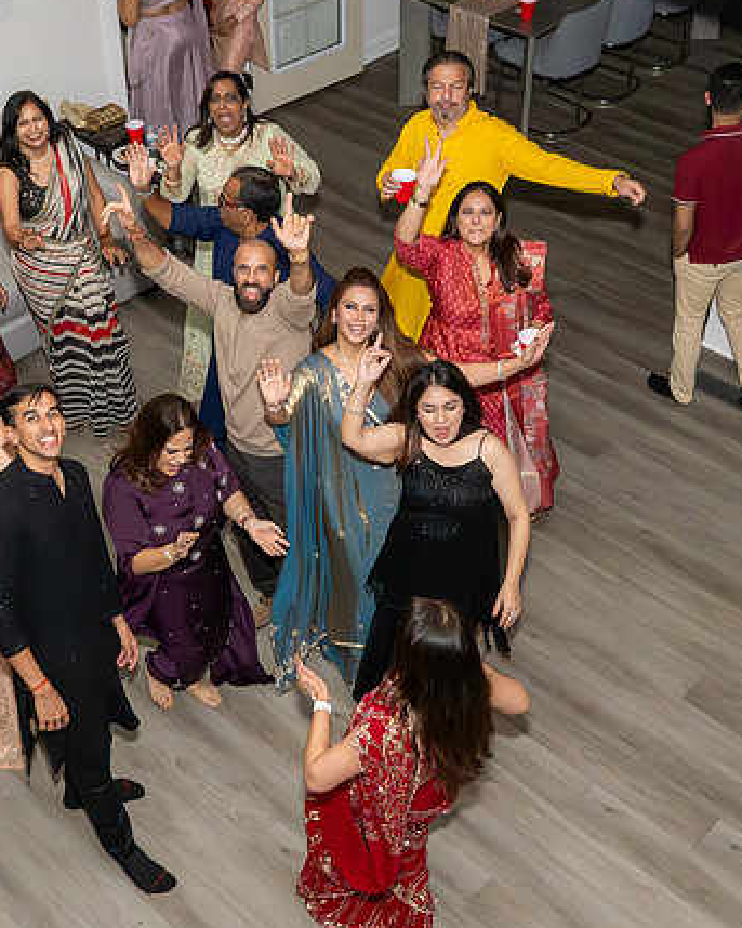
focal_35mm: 53
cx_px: 299
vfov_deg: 35.3
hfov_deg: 28.5
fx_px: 1455
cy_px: 414
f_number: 13
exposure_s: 1/250
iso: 3200
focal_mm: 22
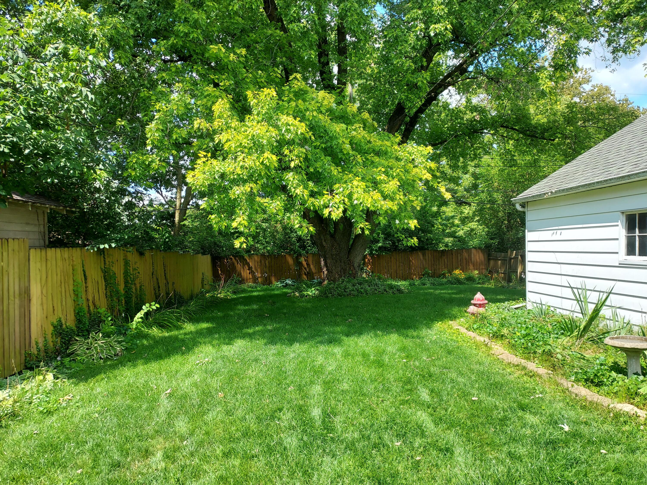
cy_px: 242
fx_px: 449
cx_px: 324
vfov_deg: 56.8
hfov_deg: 71.6
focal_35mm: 24
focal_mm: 4.6
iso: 40
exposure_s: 1/397
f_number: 1.8
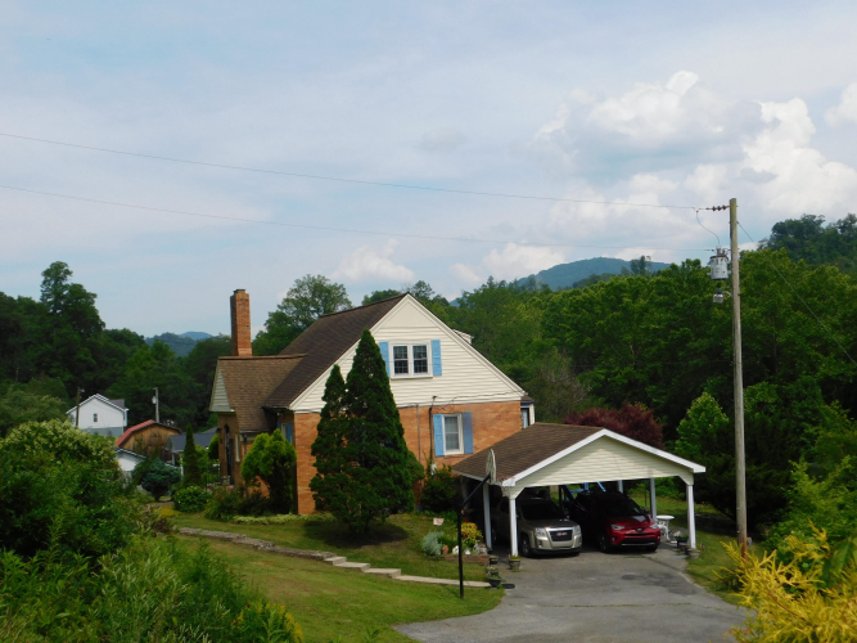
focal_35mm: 40
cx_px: 428
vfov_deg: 35.9
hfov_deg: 46.8
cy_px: 322
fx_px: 990
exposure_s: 1/1250
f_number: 3.6
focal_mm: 7.1
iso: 125
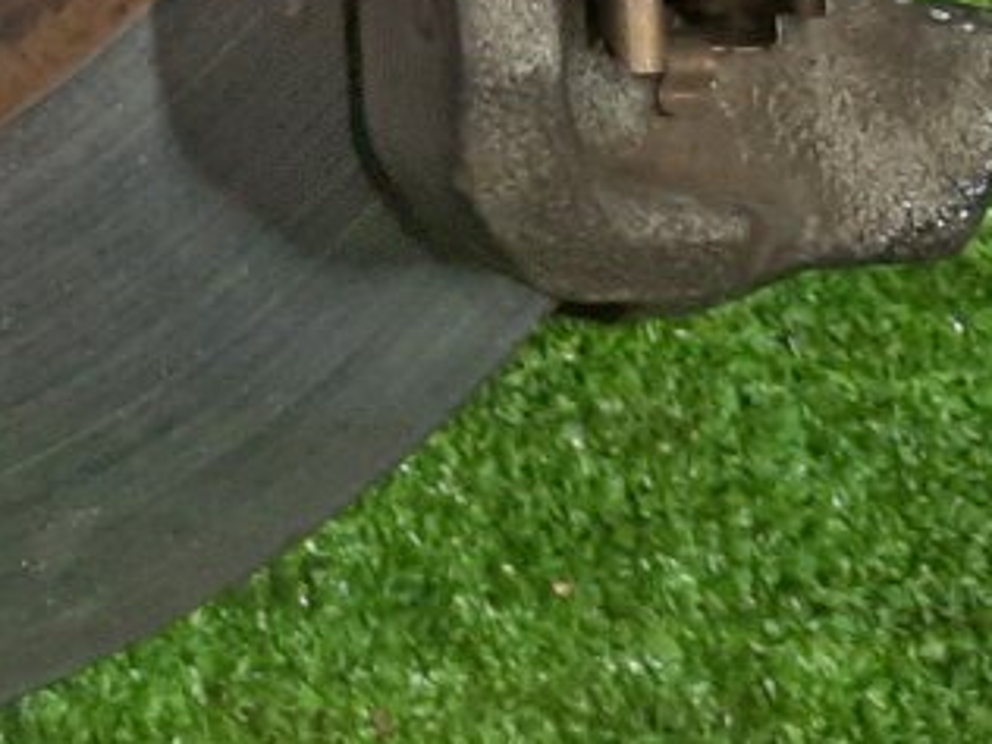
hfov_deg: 16.1
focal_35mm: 114
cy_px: -662
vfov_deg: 11.8
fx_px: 3267
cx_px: -405
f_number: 2
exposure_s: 1/50
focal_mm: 4.6
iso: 349
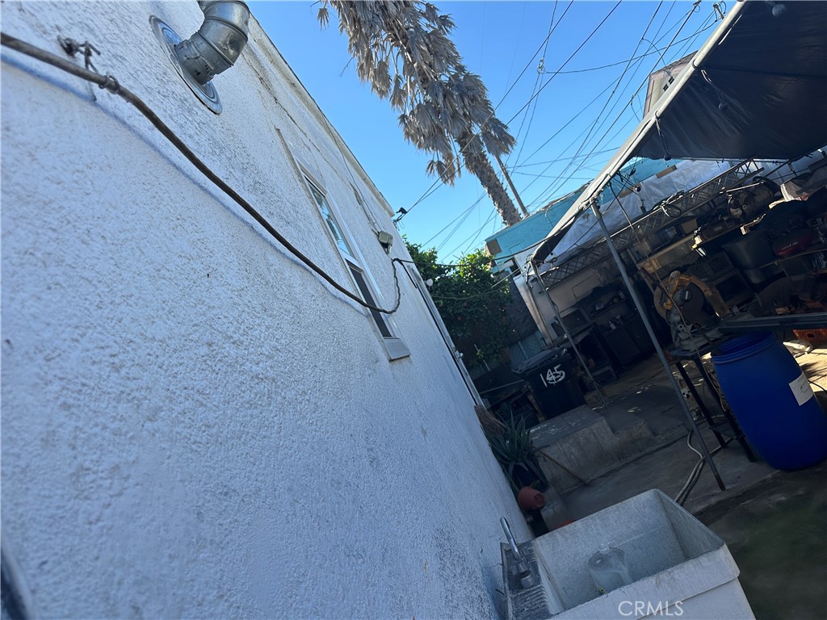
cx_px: 414
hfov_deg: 71.6
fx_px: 573
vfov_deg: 56.8
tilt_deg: +5.6
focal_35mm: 24
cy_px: 310
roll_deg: +26.7
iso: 80
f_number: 1.78
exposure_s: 1/1779
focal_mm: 6.86
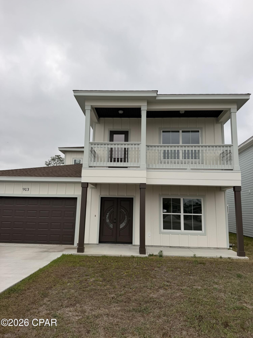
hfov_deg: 56.8
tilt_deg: +9.0
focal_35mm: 24
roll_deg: -0.8
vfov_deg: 71.6
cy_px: 169
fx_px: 234
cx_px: 126
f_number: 1.78
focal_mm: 6.76
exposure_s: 1/4405
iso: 80
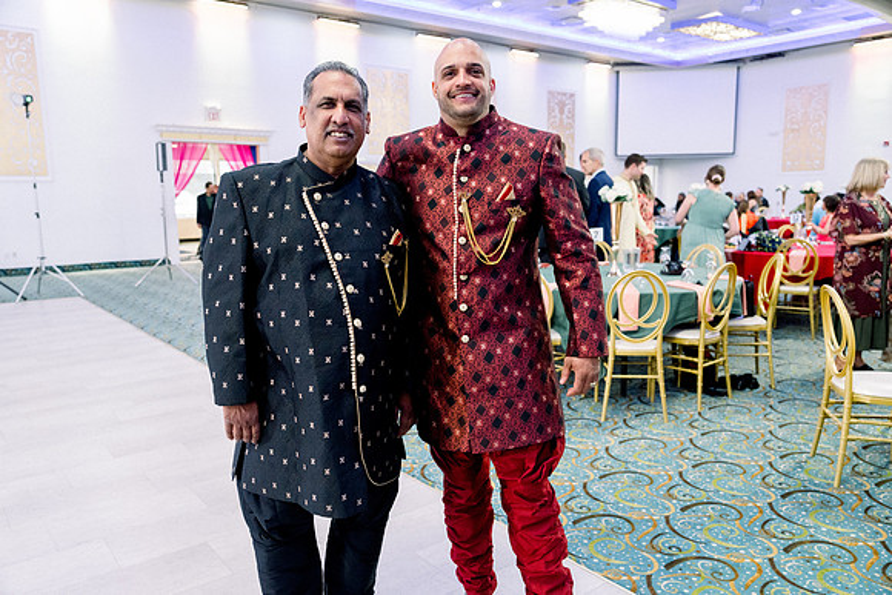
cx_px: 446
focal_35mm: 28
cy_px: 298
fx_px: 694
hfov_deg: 65.5
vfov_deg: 46.4
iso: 3200
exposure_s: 1/125
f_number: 2.8
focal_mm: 28
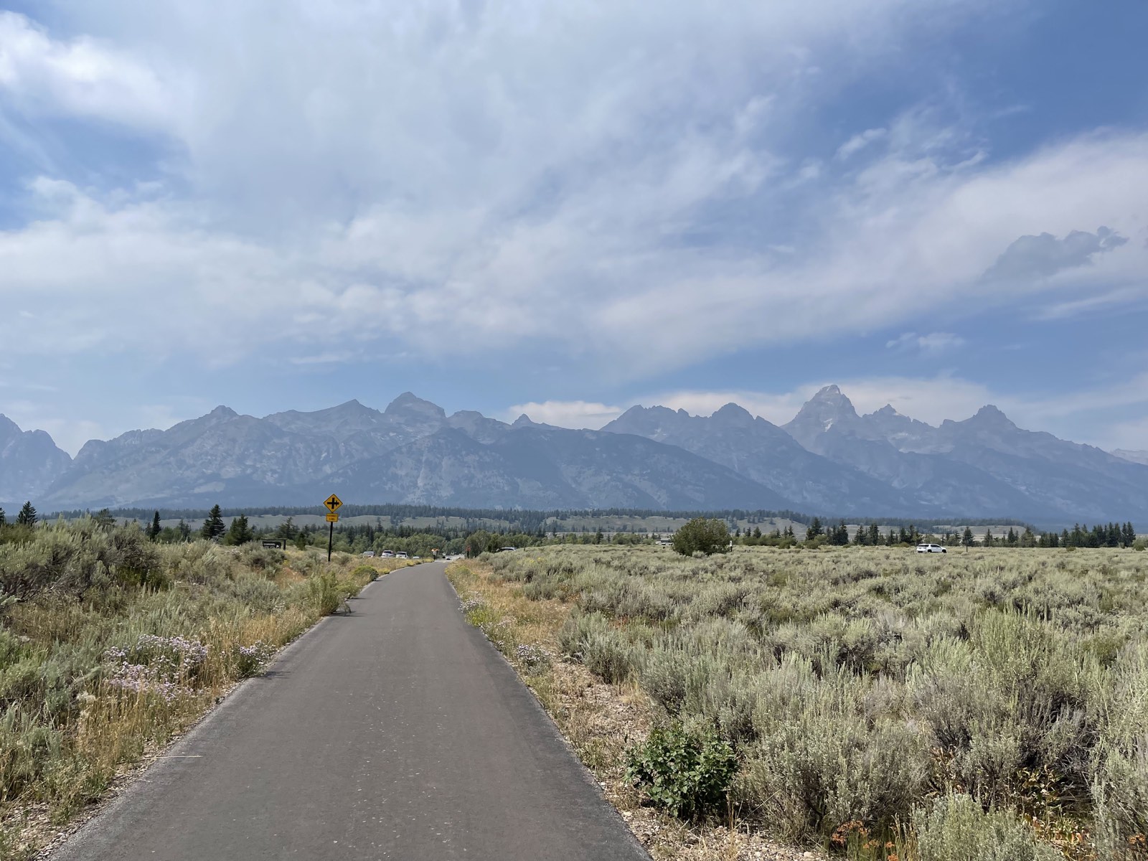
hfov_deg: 67.3
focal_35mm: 26
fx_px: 862
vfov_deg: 53.1
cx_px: 574
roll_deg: -0.7
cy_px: 430
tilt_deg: +8.6
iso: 32
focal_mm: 5.1
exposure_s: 1/7937
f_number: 1.6
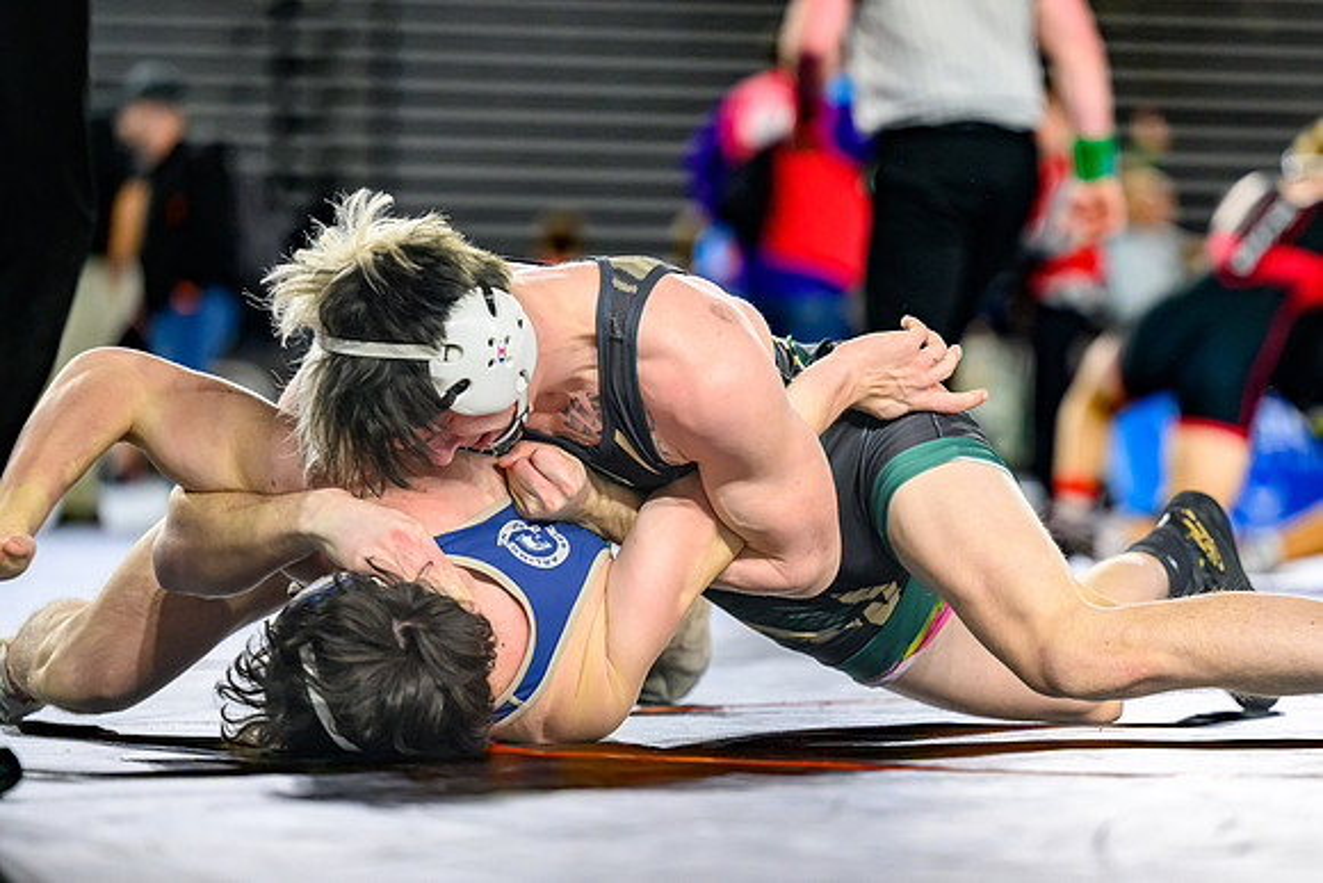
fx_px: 7120
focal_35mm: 194
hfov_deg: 10.6
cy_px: 413
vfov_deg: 7.1
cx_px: 852
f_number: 2.8
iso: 2500
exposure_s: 1/800
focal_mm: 150
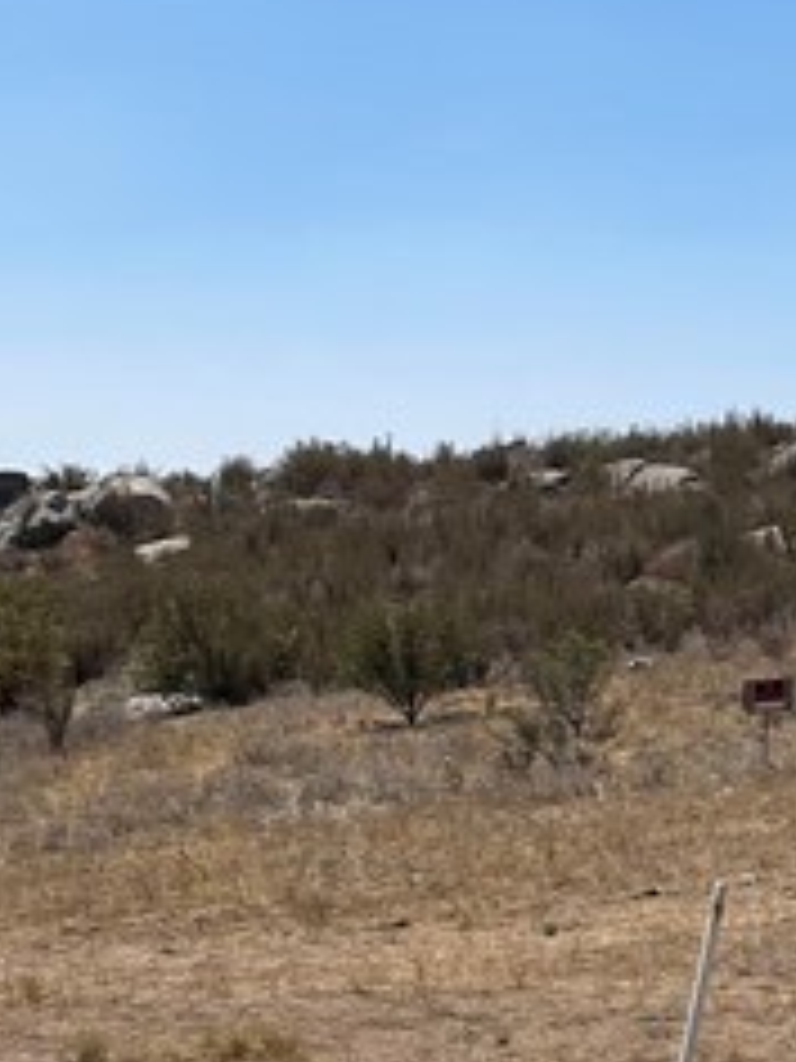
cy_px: 652
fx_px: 3465
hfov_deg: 12.9
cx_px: 841
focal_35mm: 113
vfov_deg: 17.4
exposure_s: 1/5917
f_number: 1.6
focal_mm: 5.1
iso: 32
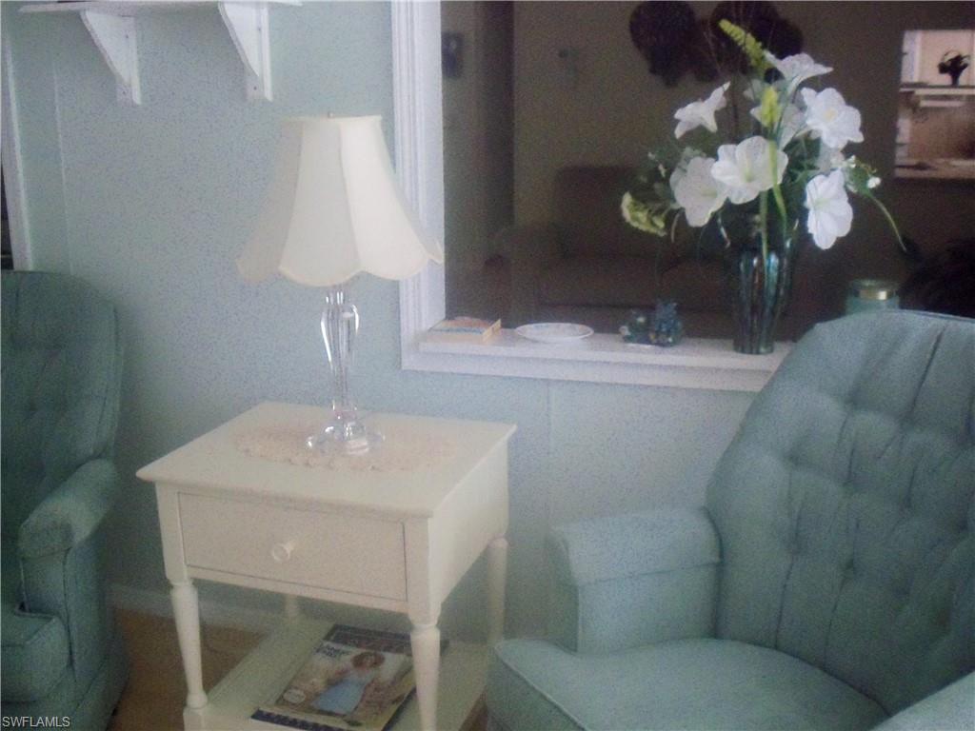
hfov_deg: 49.0
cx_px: 488
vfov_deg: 37.7
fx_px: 1070
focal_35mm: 38
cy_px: 366
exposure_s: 1/80
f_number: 3.5
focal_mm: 6.3
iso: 800
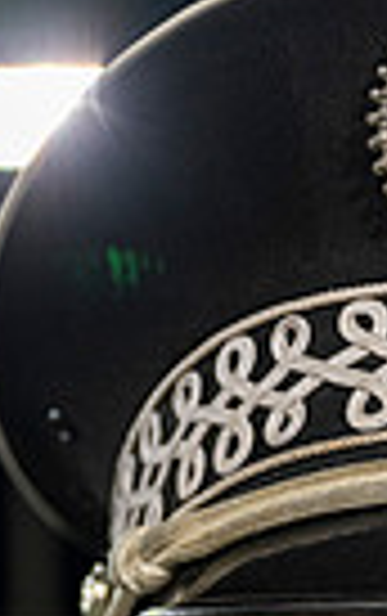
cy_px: 962
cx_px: 428
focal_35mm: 127
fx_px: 2136
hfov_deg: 10.2
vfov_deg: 15.1
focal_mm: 38
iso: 1250
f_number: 3.2
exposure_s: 1/500
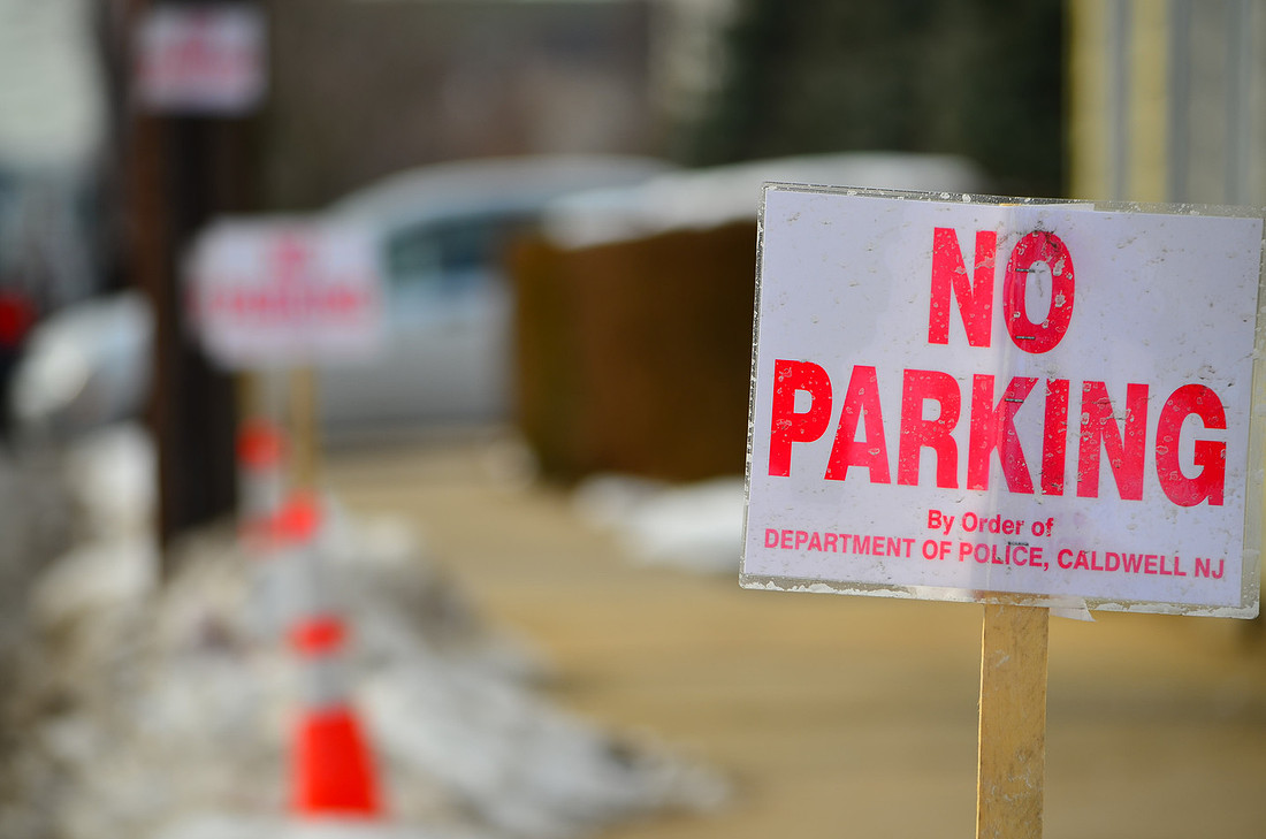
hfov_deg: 8.3
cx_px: 633
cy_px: 420
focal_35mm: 248
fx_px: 8687
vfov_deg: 5.5
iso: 100
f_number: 5
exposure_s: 1/500
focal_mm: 165
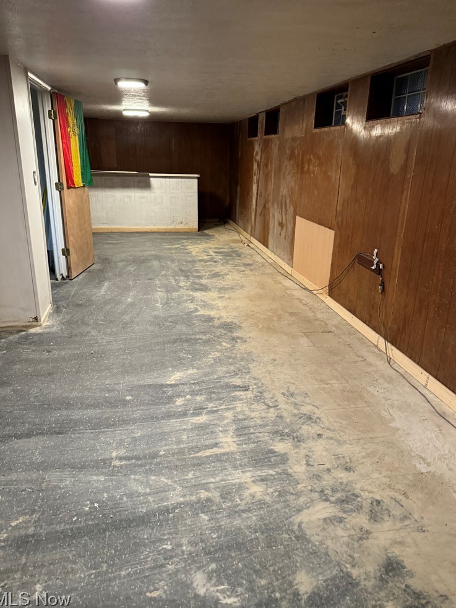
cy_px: 300
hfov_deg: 54.9
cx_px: 226
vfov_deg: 69.4
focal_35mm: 25
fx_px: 439
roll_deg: -0.4
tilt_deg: -19.0
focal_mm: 6.76
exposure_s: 1/60
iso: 400
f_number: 1.78
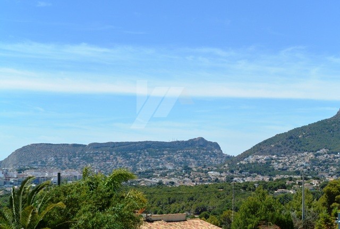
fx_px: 701
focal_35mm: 74
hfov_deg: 27.3
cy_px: 114
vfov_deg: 18.5
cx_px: 170
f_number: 5.6
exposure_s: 1/500
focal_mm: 27.5
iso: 125
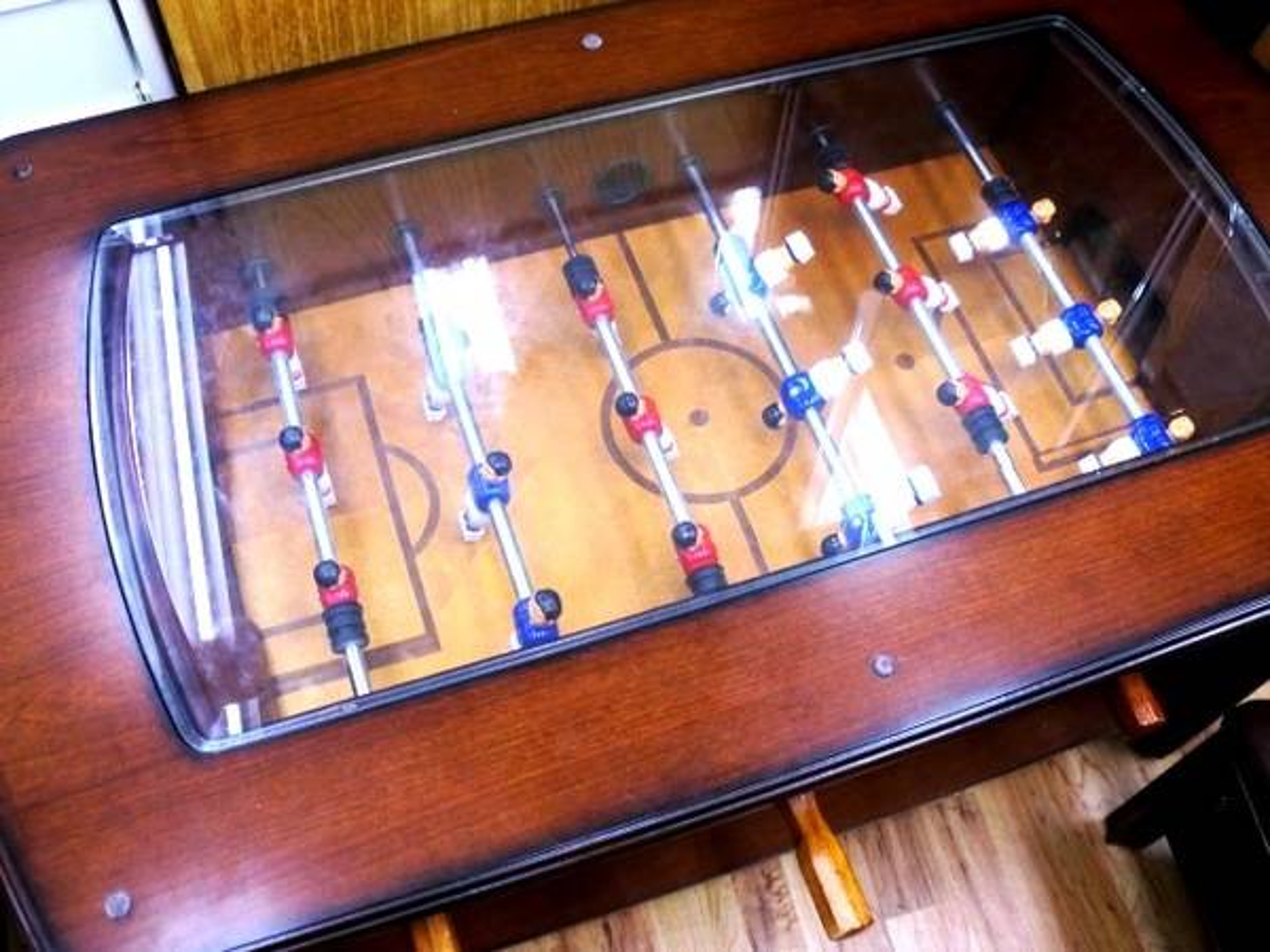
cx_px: 635
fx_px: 1284
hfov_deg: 52.6
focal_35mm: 35
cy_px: 476
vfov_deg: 40.7
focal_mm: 6.3
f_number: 3.1
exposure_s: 1/60
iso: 200
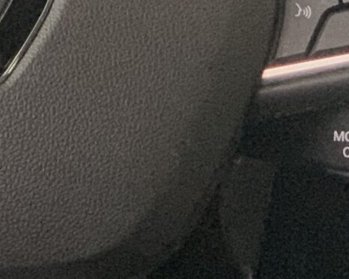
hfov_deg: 6.9
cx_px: -85
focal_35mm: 280
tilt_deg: -15.6
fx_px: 2892
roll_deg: -0.6
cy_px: -76
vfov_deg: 5.5
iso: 500
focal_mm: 6
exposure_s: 1/50
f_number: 2.4
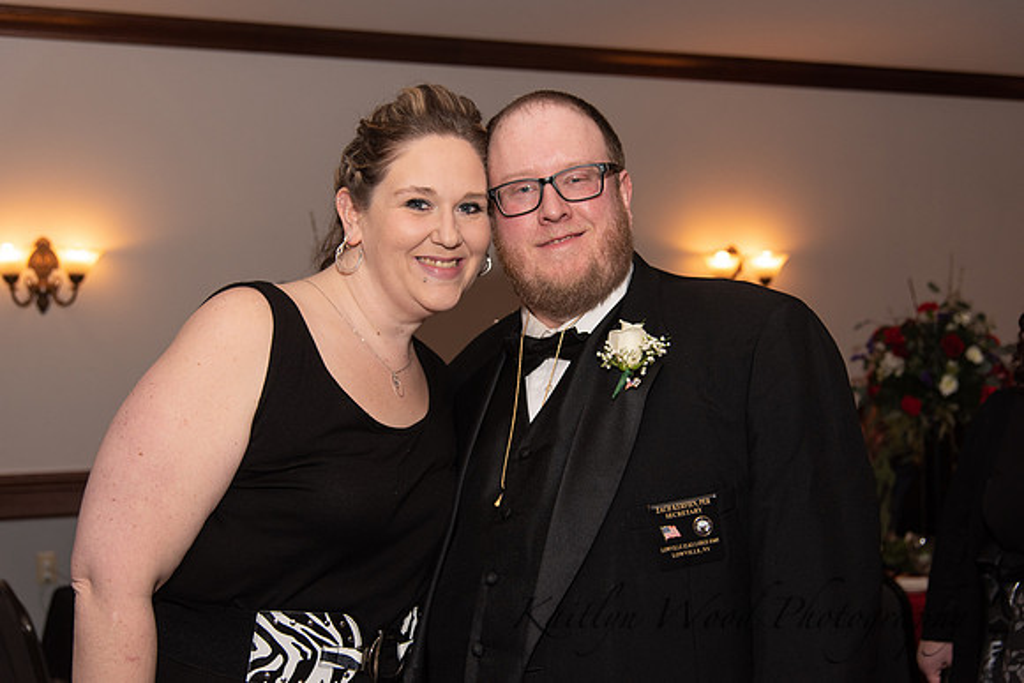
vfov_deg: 29.3
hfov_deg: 42.7
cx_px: 512
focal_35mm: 46
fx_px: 1309
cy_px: 342
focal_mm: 46
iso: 800
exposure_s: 1/200
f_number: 4
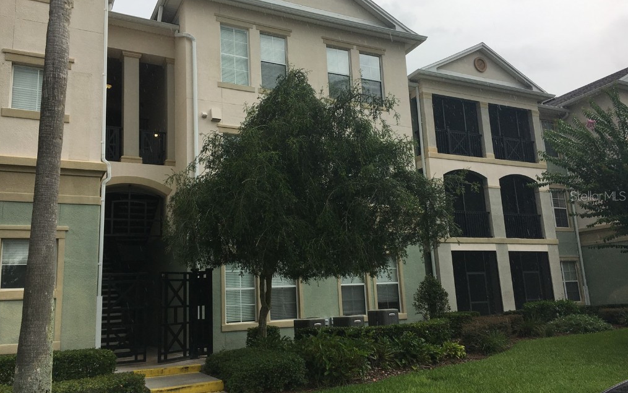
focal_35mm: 31
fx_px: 531
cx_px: 312
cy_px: 196
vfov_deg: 40.6
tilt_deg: +11.6
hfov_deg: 61.2
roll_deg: +1.9
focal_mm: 4.15
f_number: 2.2
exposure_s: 1/418
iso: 25
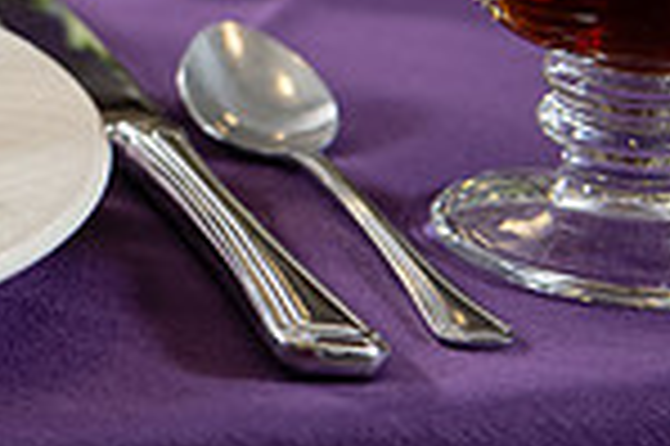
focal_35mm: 214
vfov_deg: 6.4
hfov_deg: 9.1
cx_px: -607
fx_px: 3978
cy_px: -106
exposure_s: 1/200
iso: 400
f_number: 4
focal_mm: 55
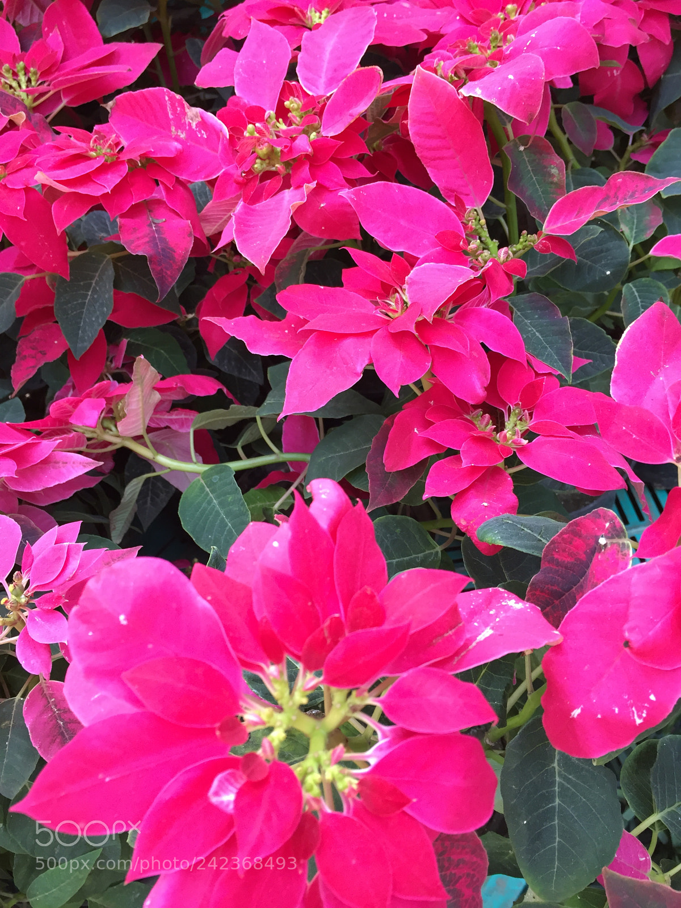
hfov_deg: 48.2
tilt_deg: -46.0
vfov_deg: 61.7
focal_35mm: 29
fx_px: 761
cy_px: 454
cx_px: 340
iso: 32
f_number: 2.2
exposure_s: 1/33
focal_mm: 4.15
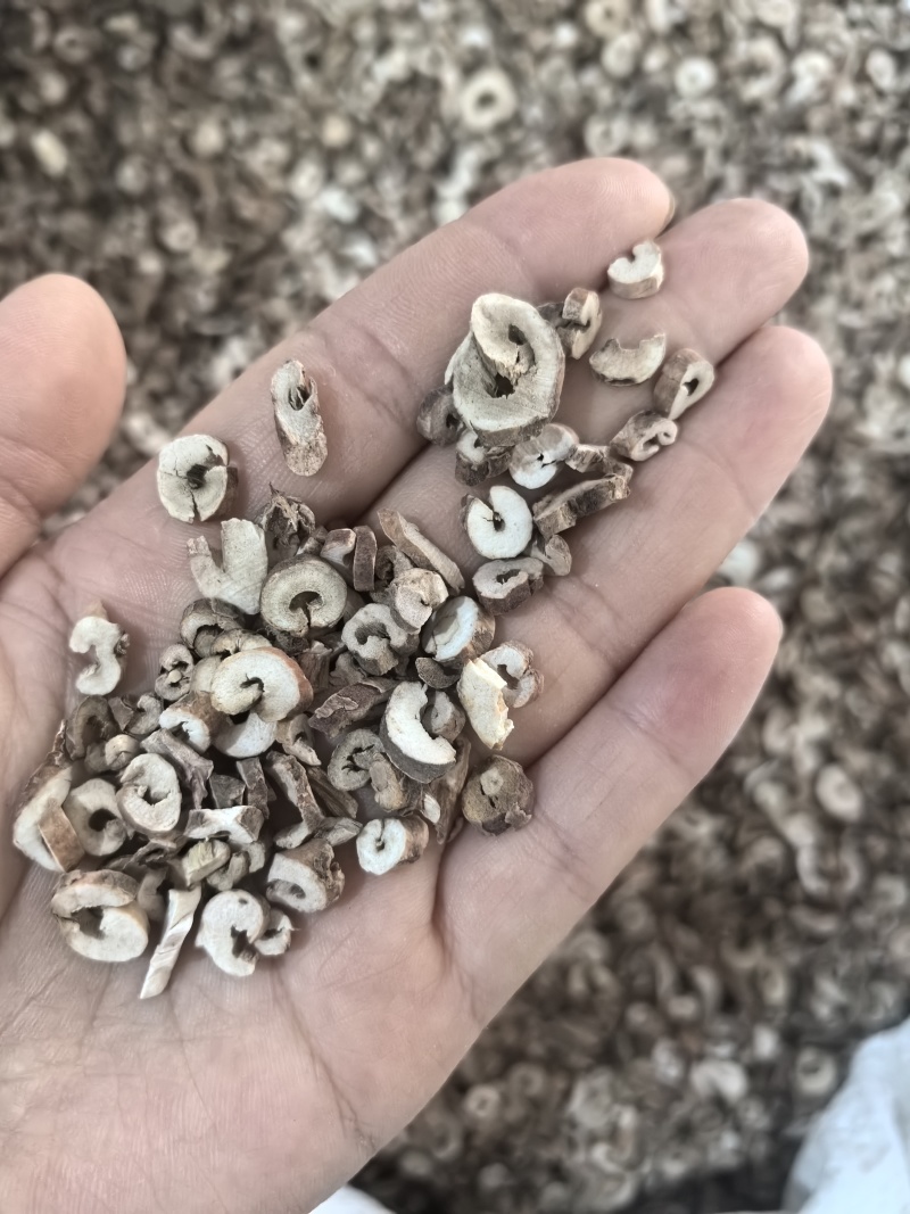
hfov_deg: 51.3
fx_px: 947
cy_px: 607
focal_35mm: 27
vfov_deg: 65.3
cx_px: 455
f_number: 2
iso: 800
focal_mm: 6.35
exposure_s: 1/100
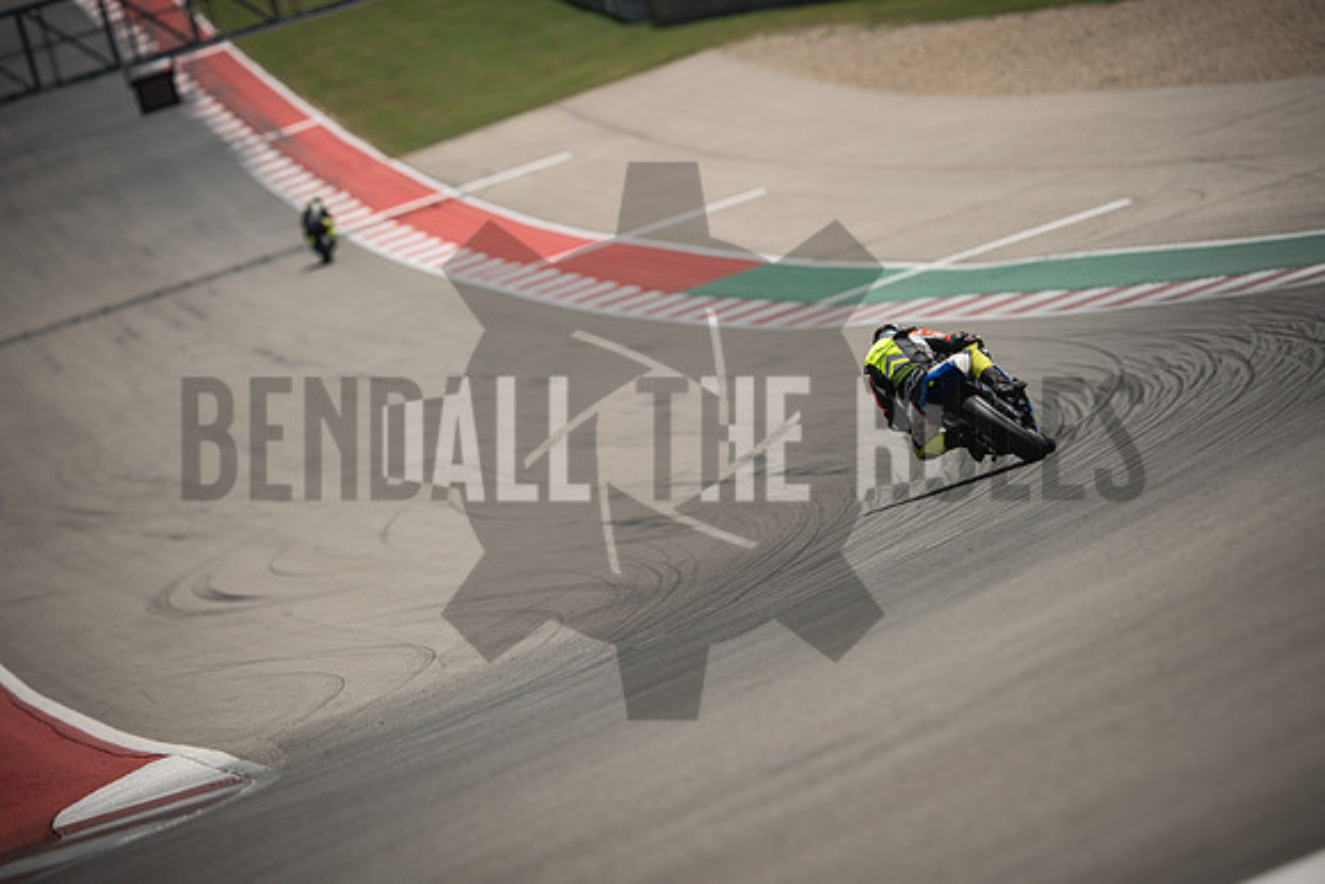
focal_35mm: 300
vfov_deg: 4.6
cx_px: 662
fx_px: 11044
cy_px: 442
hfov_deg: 6.9
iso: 160
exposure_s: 1/4000
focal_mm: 200
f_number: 2.5
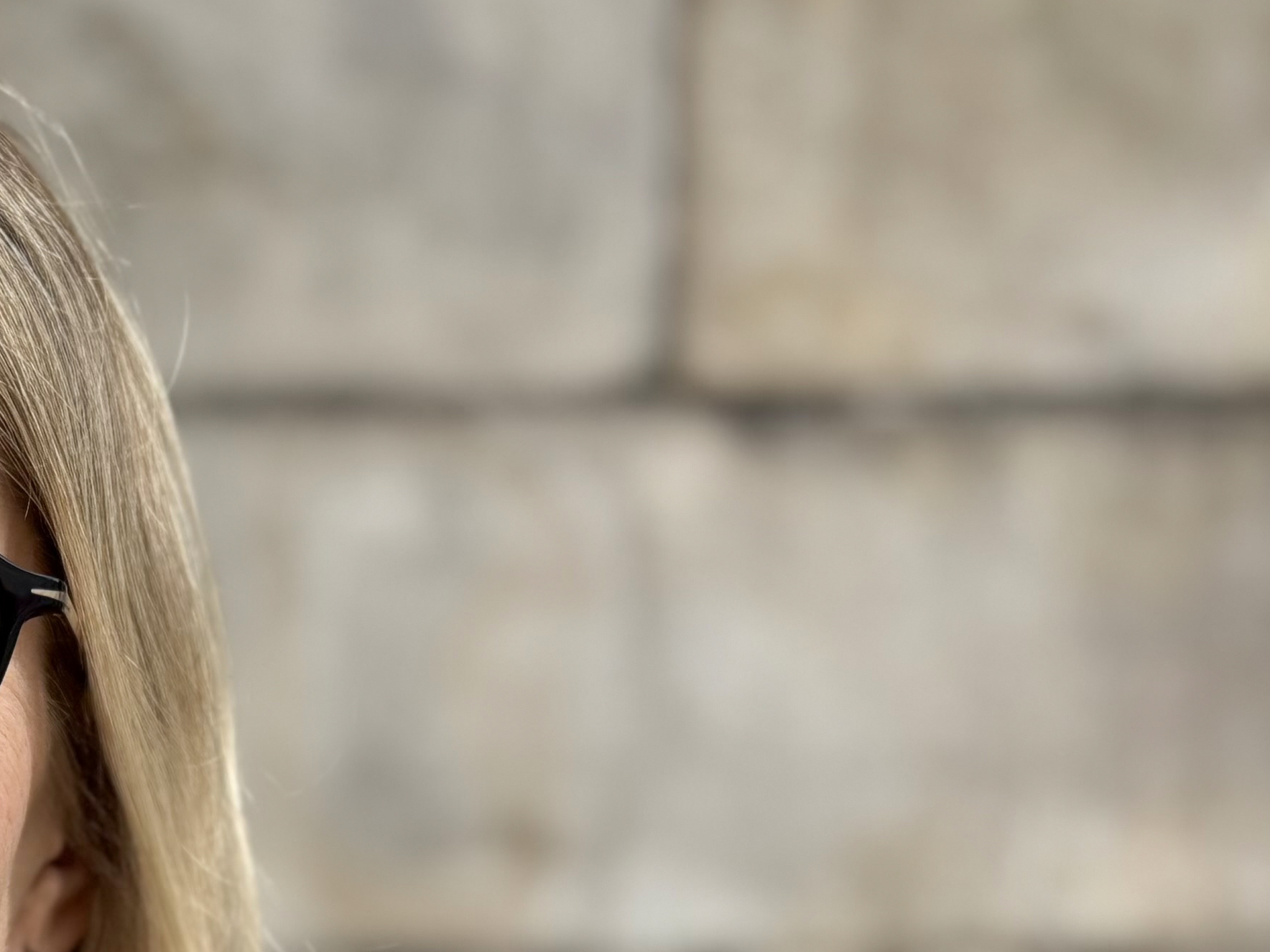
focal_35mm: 84
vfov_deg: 16.8
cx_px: -358
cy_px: 1139
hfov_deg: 21.2
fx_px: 3082
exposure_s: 1/565
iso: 50
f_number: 1.6
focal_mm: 5.96
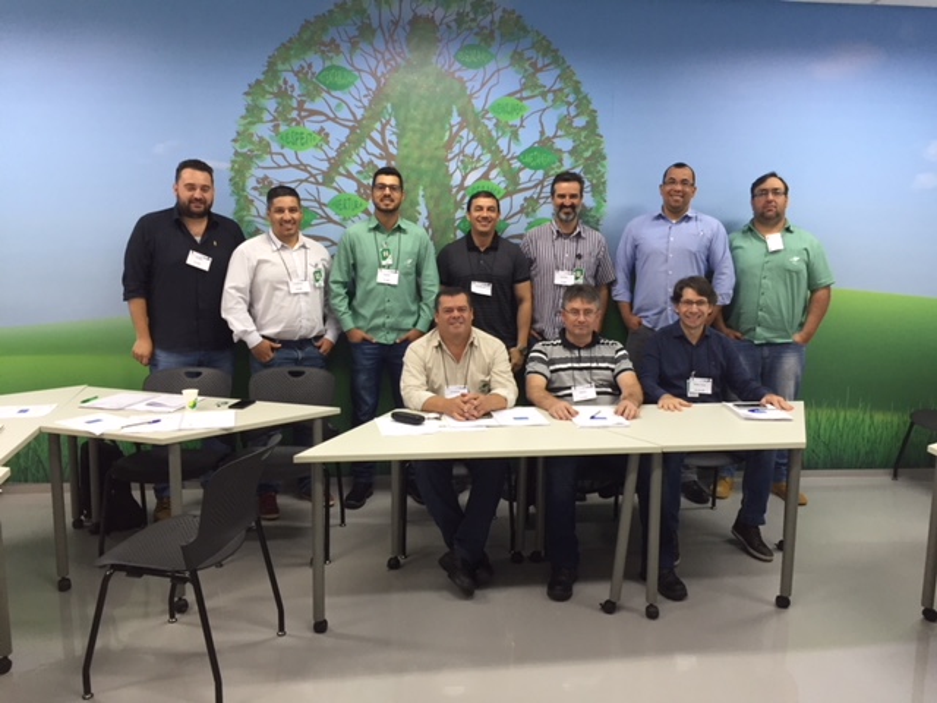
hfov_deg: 61.7
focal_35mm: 29
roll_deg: -2.0
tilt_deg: -10.5
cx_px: 468
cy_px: 352
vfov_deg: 48.2
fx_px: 785
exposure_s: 1/30
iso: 80
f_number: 2.2
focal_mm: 4.15
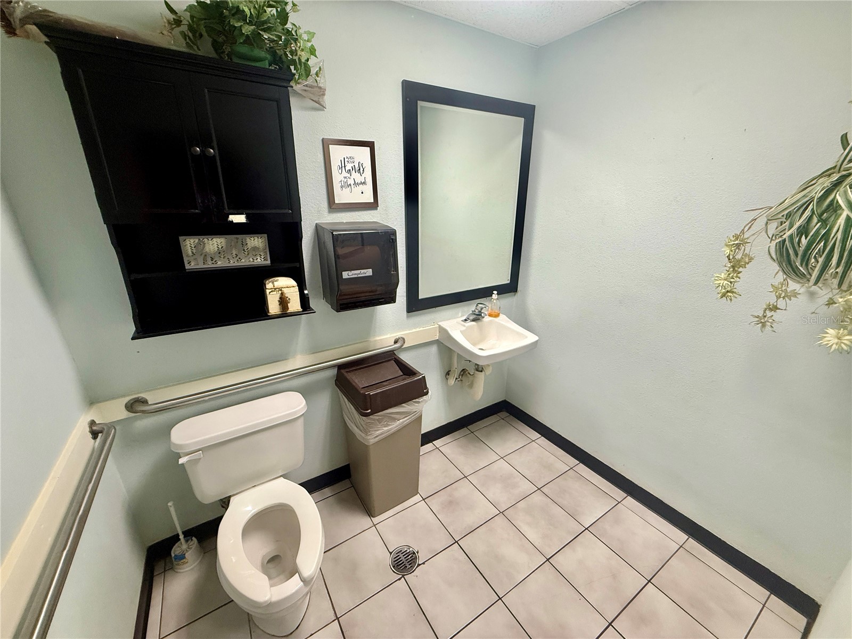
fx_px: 345
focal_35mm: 14
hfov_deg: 102.1
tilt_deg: -18.1
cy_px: 320
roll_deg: +0.4
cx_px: 426
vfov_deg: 85.7
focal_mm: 2.22
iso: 250
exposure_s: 1/120
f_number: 2.2
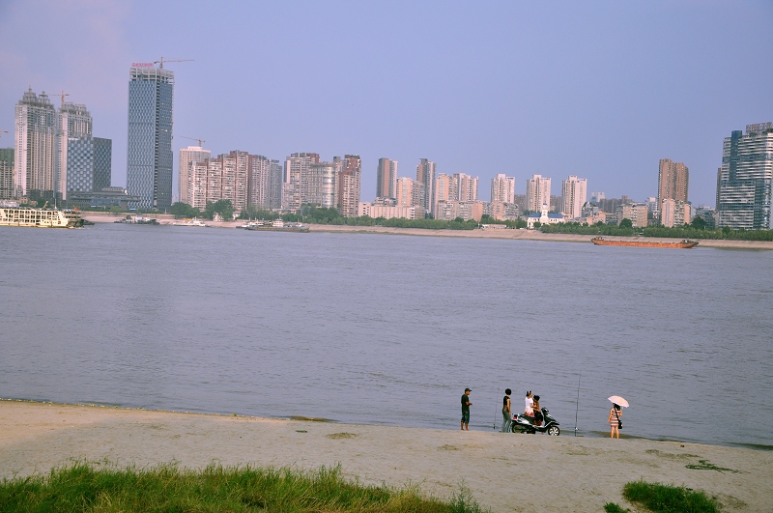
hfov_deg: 33.4
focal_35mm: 60
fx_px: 1287
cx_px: 386
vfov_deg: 22.6
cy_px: 256
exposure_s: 1/800
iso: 200
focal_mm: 40
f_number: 5.6
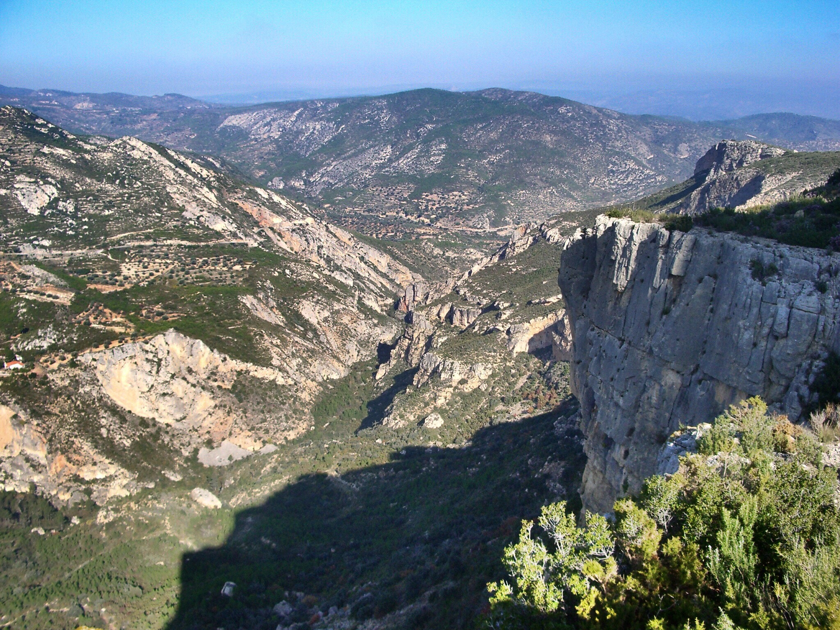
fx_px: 849
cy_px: 315
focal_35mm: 35
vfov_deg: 40.7
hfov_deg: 52.6
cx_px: 420
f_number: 4.3
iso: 80
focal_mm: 5.8
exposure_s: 1/320
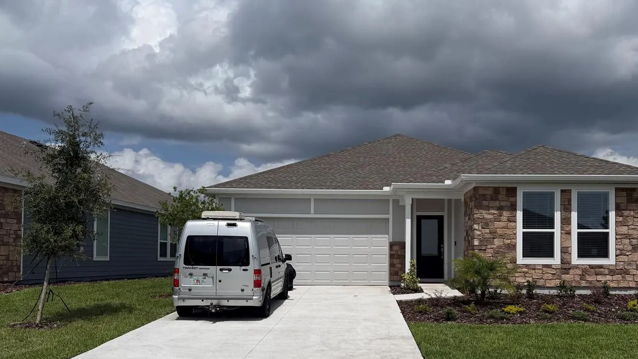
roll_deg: +0.0
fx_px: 575
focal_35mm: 34
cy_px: 242
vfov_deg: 34.3
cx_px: 369
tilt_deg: +1.3
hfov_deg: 57.7
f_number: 1.78
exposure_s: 1/22727
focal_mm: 6.76
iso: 100
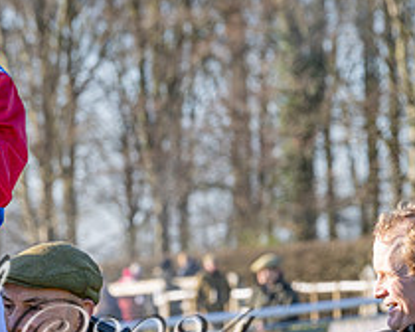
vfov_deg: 4.0
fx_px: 4790
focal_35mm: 390
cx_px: -218
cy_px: 267
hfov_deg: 4.9
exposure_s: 1/1250
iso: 400
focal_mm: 110
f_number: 5
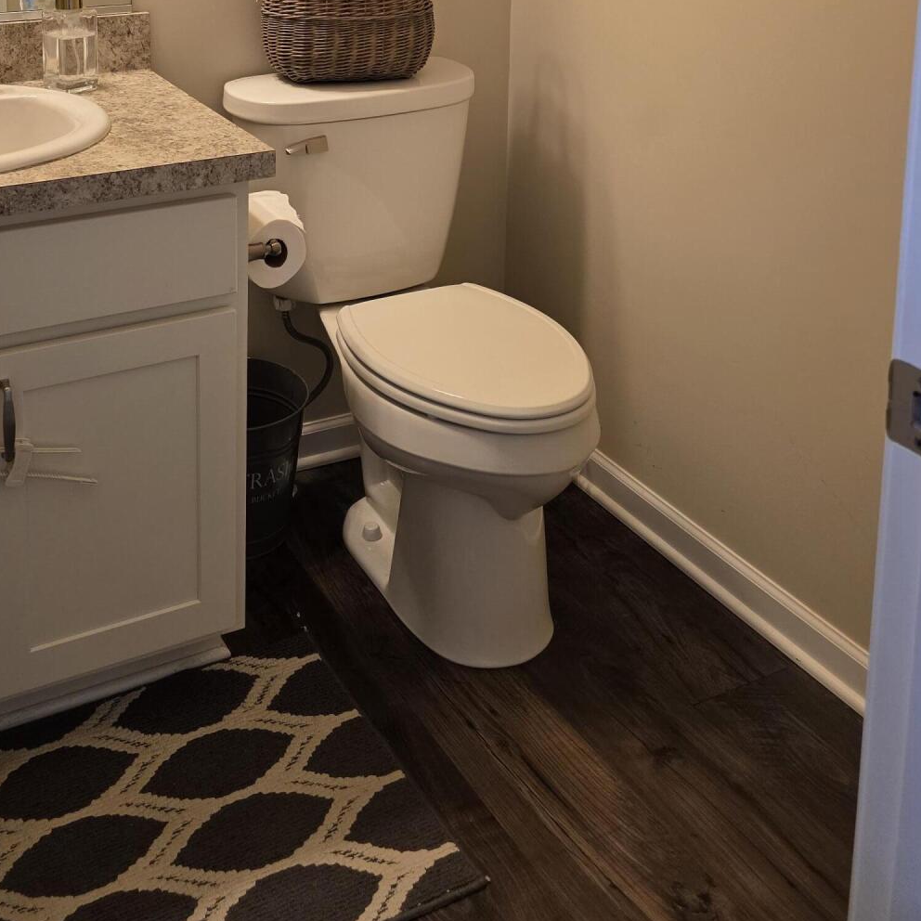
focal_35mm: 41
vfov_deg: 36.7
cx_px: 333
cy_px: -3
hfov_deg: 40.6
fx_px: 1234
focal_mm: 6.3
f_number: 1.7
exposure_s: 1/120
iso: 250
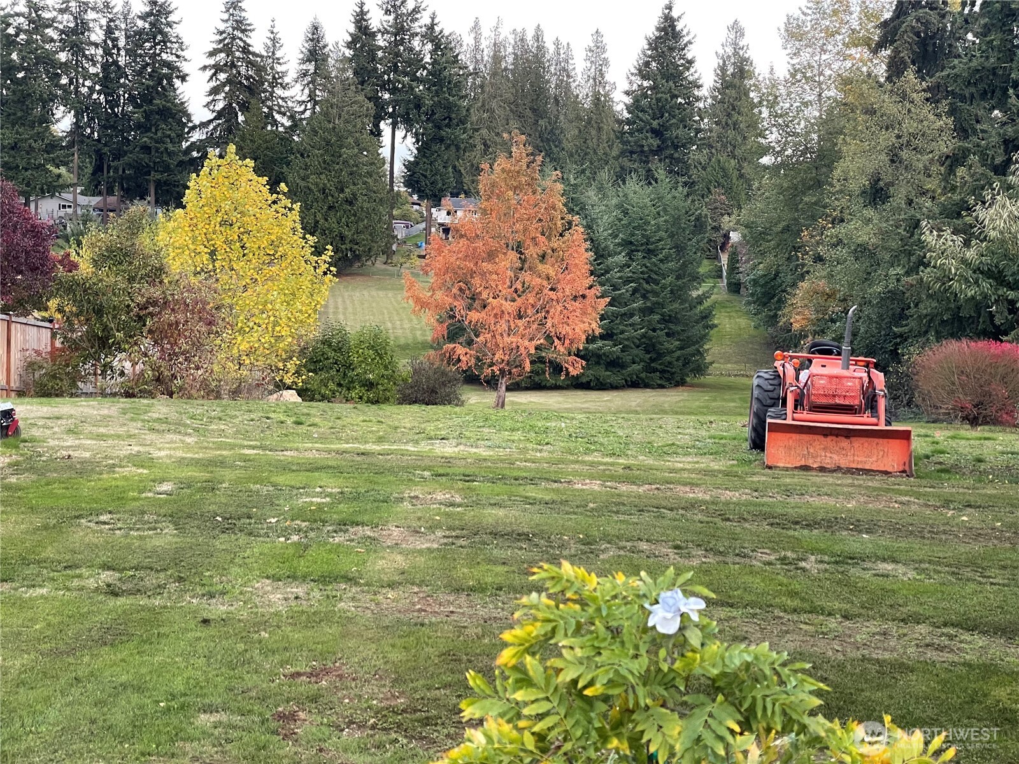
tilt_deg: -5.3
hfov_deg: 36.8
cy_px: 382
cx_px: 510
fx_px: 1531
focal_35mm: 52
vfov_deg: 28.0
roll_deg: -1.7
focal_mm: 6
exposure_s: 1/121
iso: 160
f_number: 2
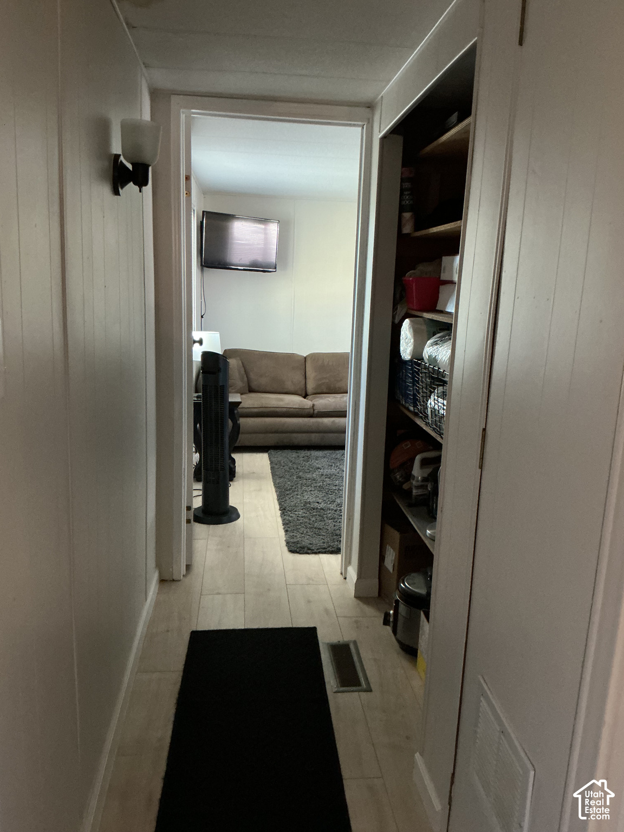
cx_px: 312
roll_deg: -2.7
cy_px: 416
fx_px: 697
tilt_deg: -10.8
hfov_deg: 48.2
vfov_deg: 61.7
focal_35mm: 29
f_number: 1.8
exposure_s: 1/30
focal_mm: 3
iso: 500
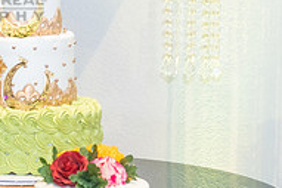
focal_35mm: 172
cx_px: -119
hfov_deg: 11.5
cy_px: 156
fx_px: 1346
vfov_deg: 8.0
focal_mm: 35
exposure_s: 1/200
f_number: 3.5
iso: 800
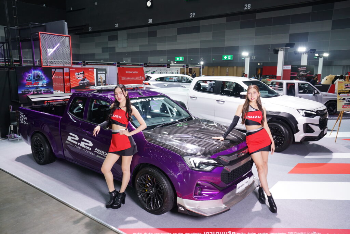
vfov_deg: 45.0
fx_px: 282
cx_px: 175
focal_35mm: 29
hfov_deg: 63.7
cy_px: 117
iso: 800
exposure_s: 1/80
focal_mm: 29
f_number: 6.3
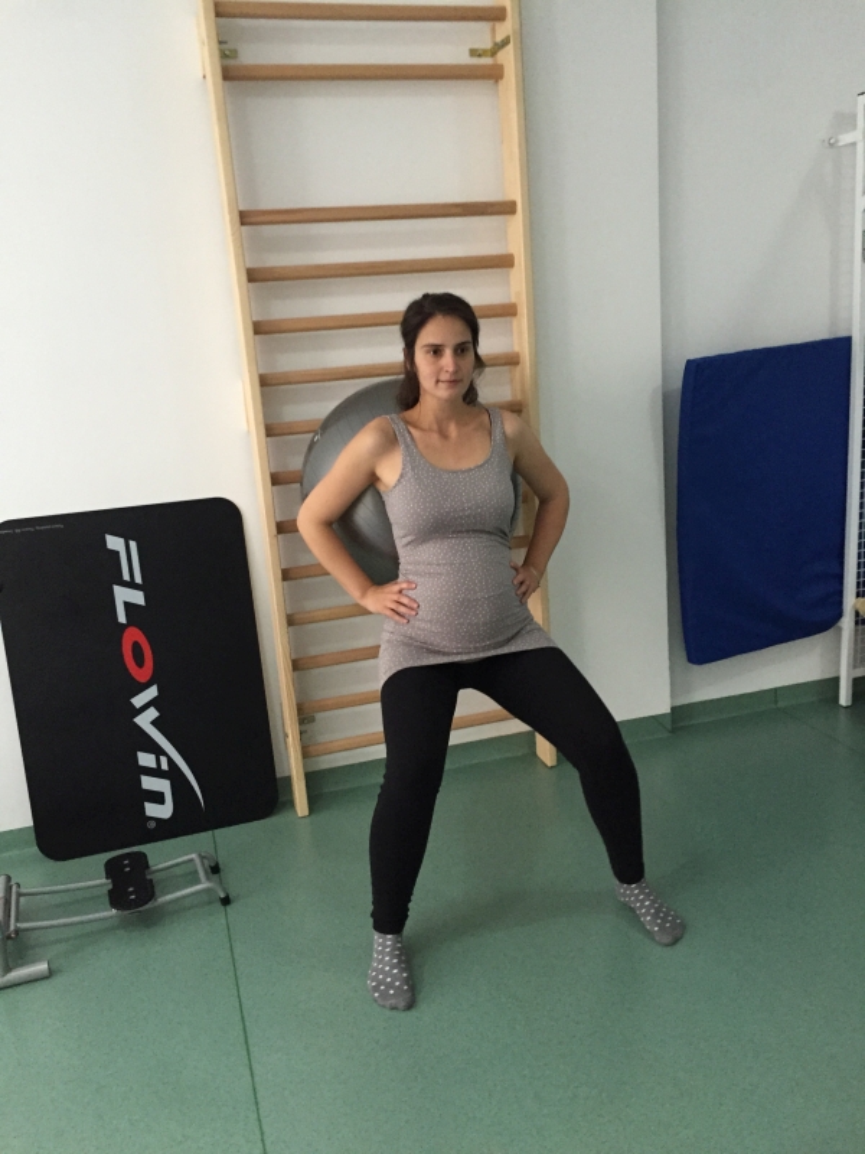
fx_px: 966
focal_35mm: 29
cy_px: 577
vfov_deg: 61.7
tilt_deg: -12.7
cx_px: 432
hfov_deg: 48.2
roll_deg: +4.6
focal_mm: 4.15
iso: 250
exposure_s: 1/24
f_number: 2.2
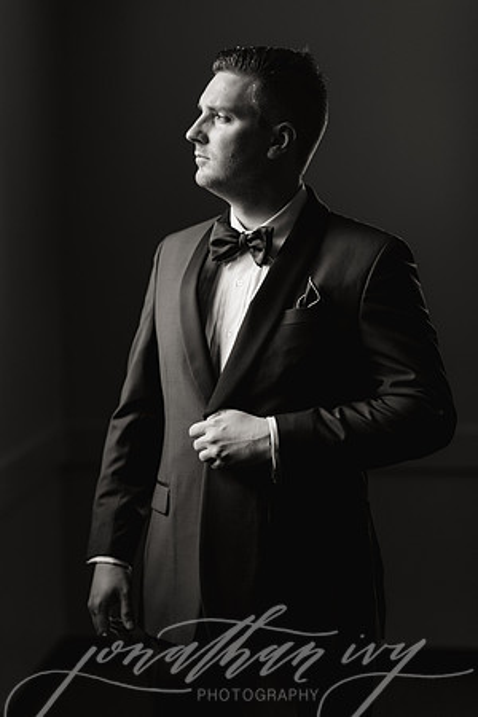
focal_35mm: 85
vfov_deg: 23.9
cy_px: 358
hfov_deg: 16.1
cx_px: 239
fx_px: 1693
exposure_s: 1/125
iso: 400
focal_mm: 85
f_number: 2.2
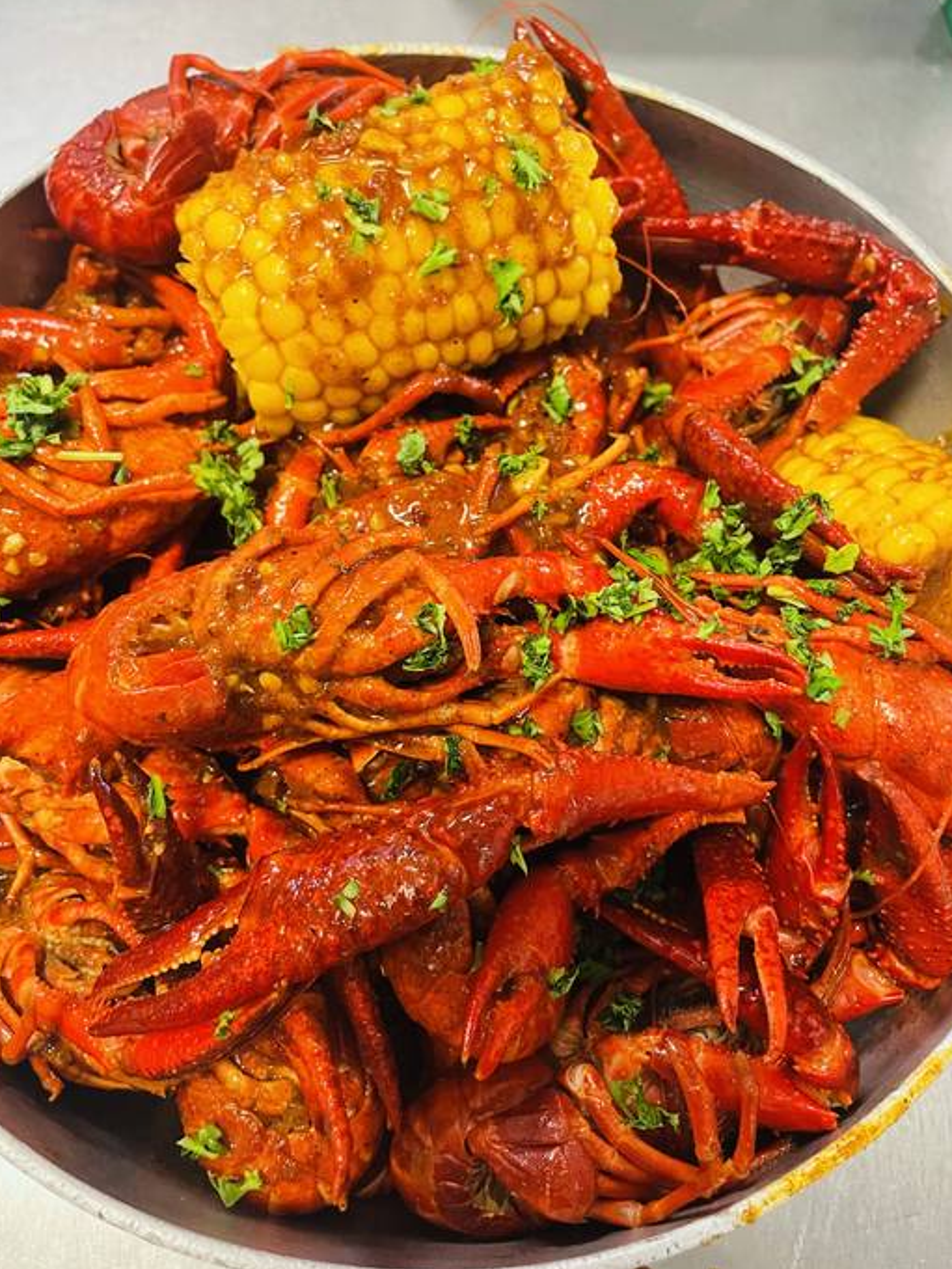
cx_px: 469
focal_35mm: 28
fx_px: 1026
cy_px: 601
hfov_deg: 49.8
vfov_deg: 63.4
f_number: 1.6
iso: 400
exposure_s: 1/42
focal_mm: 4.2
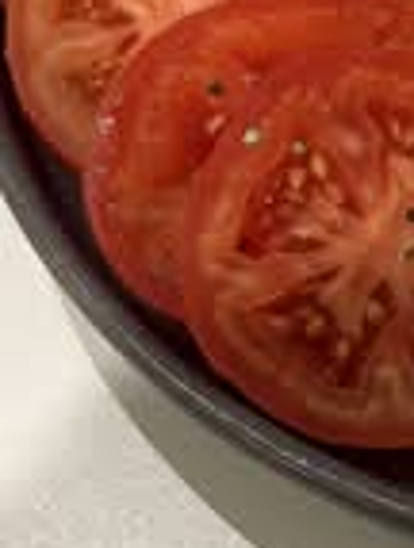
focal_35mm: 133
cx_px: 748
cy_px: 44
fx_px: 2111
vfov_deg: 14.6
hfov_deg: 10.5
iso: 200
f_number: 1.6
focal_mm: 5.96
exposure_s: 1/60
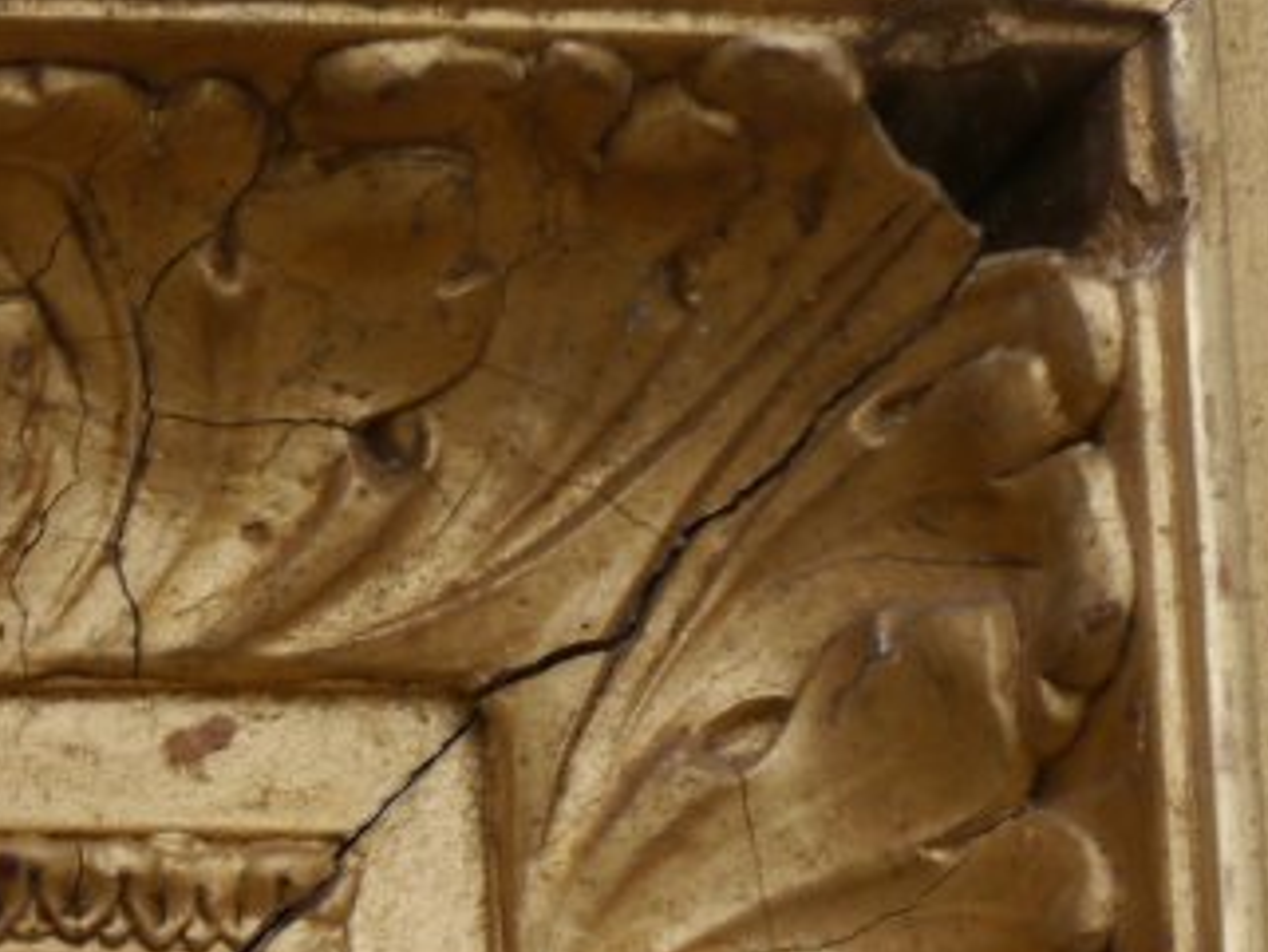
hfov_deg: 10.2
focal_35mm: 187
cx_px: -758
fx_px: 6852
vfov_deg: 7.8
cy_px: 1446
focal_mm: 25
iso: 200
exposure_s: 1/80
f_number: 6.3
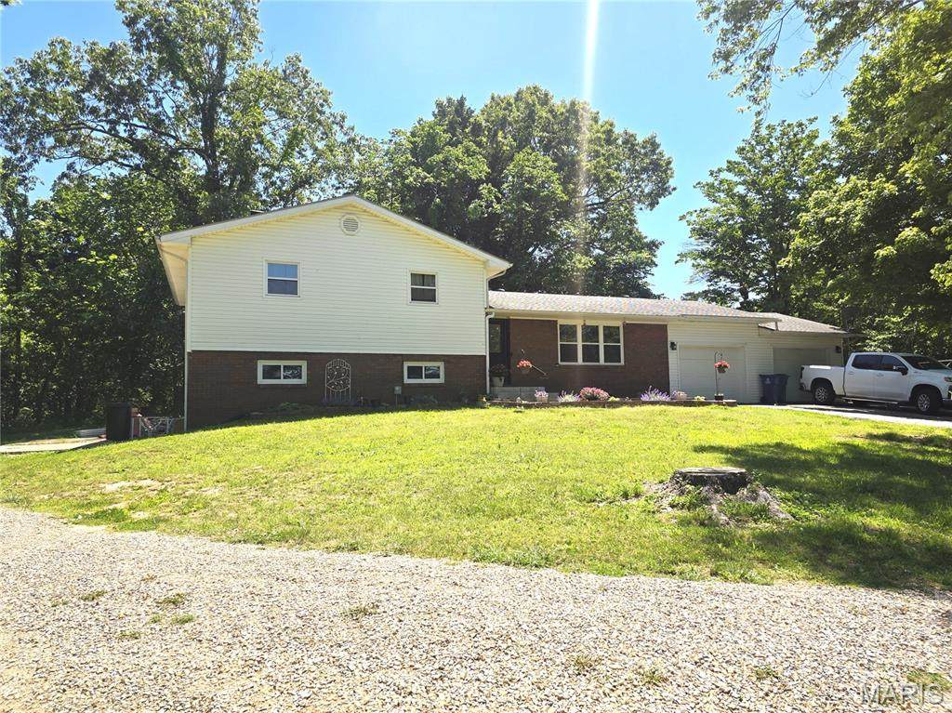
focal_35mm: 23
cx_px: 476
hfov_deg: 74.0
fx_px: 632
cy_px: 356
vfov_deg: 58.8
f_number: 1.7
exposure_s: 1/701
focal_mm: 6.3
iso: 12
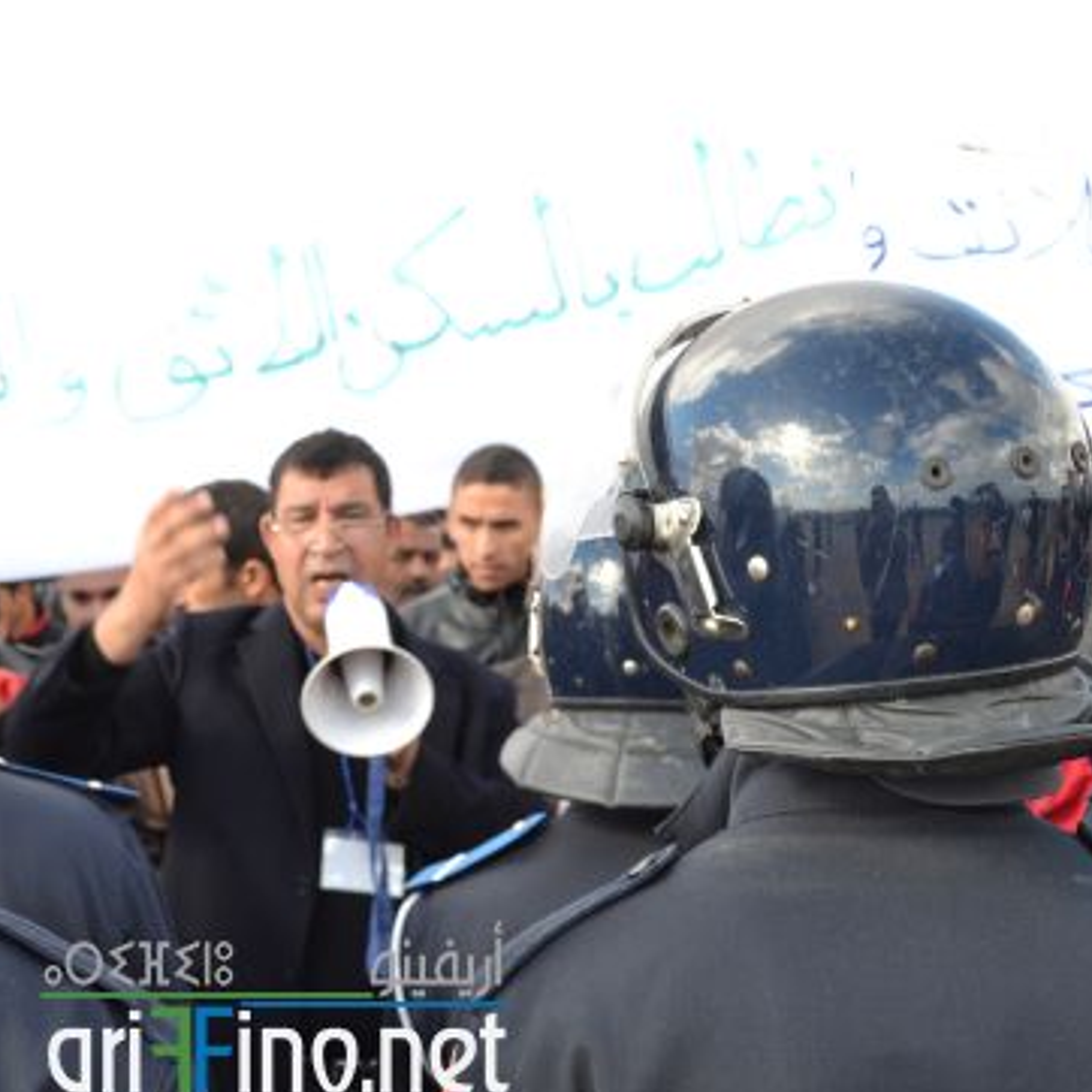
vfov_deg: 37.5
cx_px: 281
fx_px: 1606
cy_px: 597
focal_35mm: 45
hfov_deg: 36.7
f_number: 5.6
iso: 100
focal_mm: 20
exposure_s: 1/125
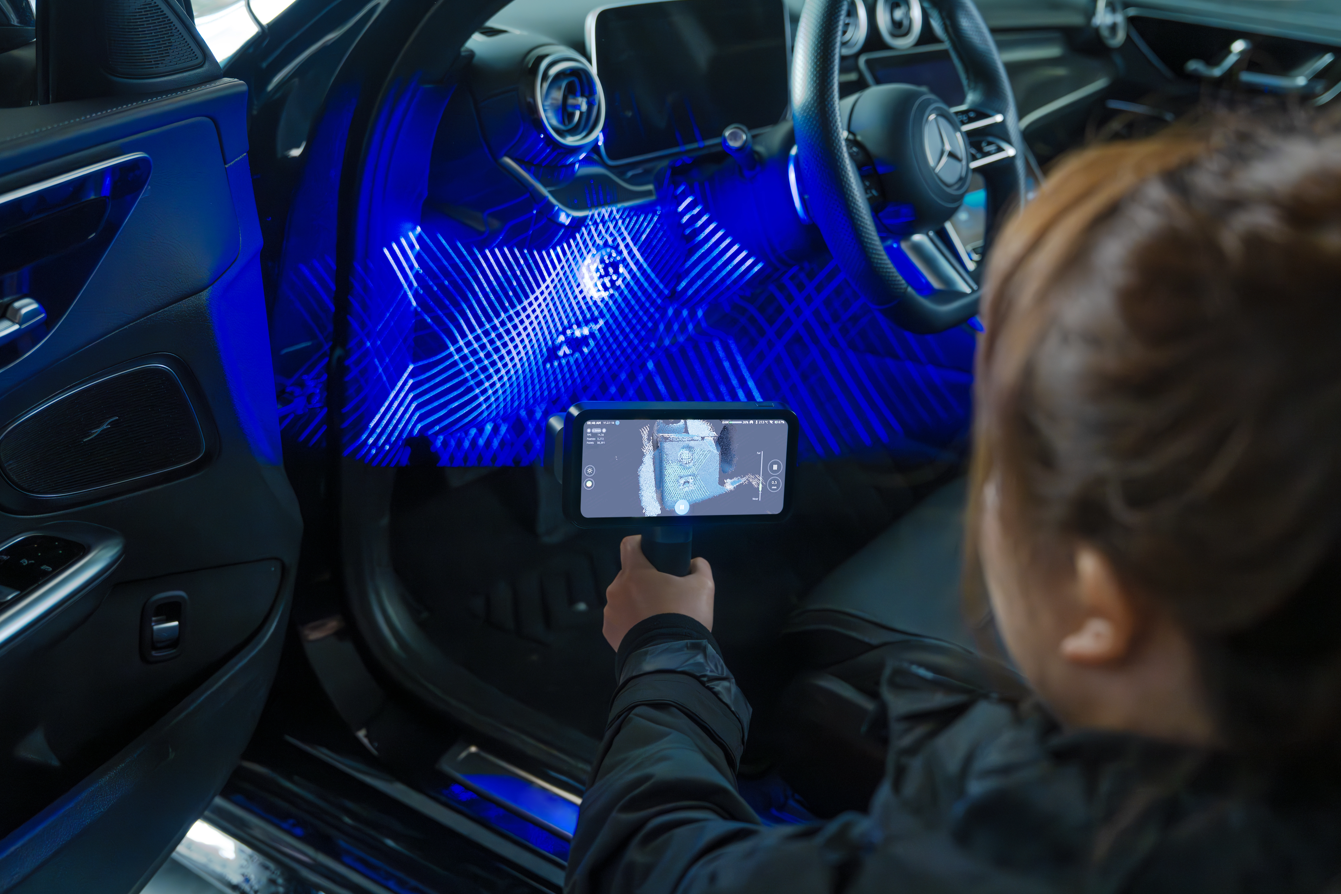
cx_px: 667
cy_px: 417
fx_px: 1378
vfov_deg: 35.9
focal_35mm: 37
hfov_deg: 51.9
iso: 2500
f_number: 3.2
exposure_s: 1/50
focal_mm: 34
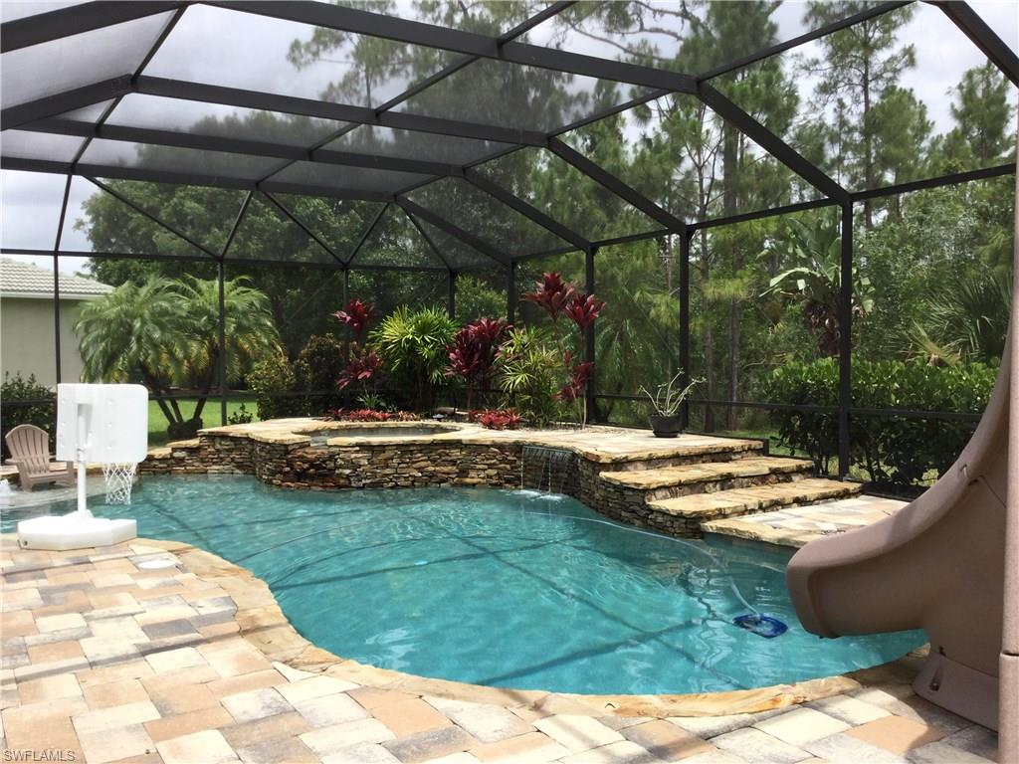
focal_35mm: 31
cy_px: 382
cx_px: 510
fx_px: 913
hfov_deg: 58.4
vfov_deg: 45.4
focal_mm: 3.3
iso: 25
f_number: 2.4
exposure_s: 1/684
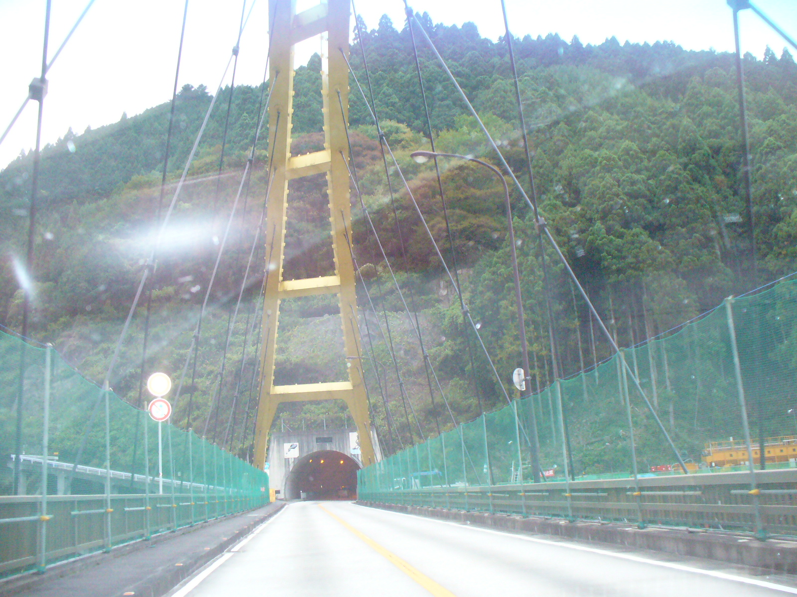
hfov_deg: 50.1
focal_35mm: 37
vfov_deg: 38.7
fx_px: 852
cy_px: 298
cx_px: 398
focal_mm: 6.1
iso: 400
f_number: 2.8
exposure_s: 1/160
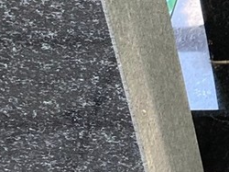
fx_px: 991
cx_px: 554
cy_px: -255
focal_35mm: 150
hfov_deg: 11.0
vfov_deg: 8.8
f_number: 1.8
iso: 100
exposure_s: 1/121
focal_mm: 4.25
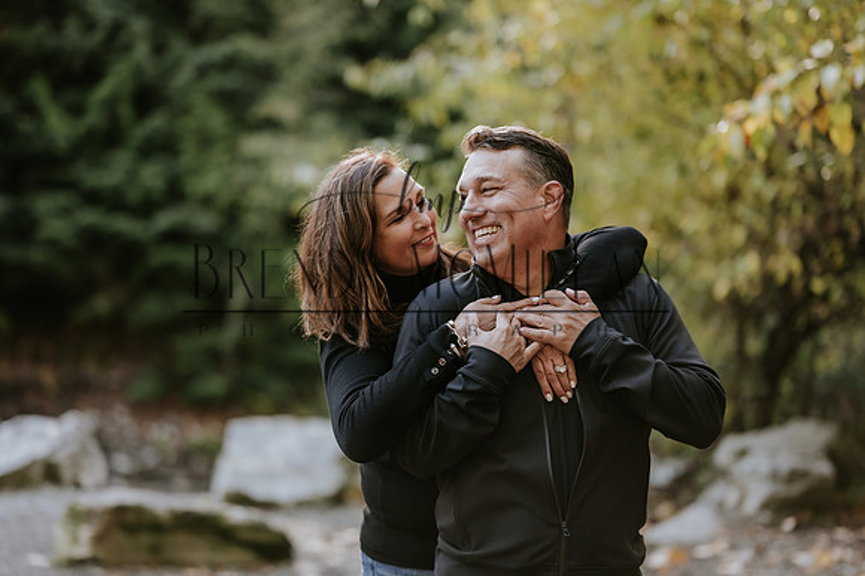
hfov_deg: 23.9
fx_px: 2041
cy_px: 288
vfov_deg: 16.1
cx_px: 432
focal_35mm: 85
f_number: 1.8
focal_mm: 85
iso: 500
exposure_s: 1/1000
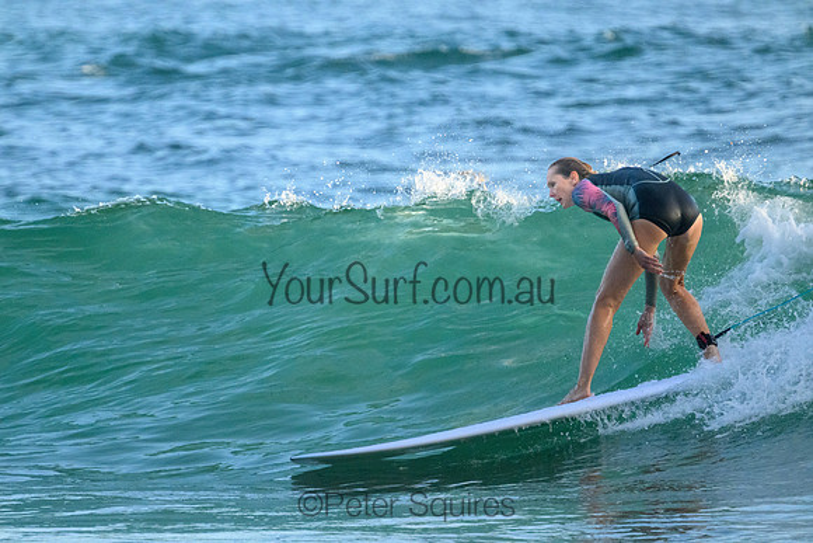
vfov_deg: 1.7
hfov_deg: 2.6
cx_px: 406
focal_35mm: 800
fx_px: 18070
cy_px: 272
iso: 6400
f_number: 11
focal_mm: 800
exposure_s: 1/2000
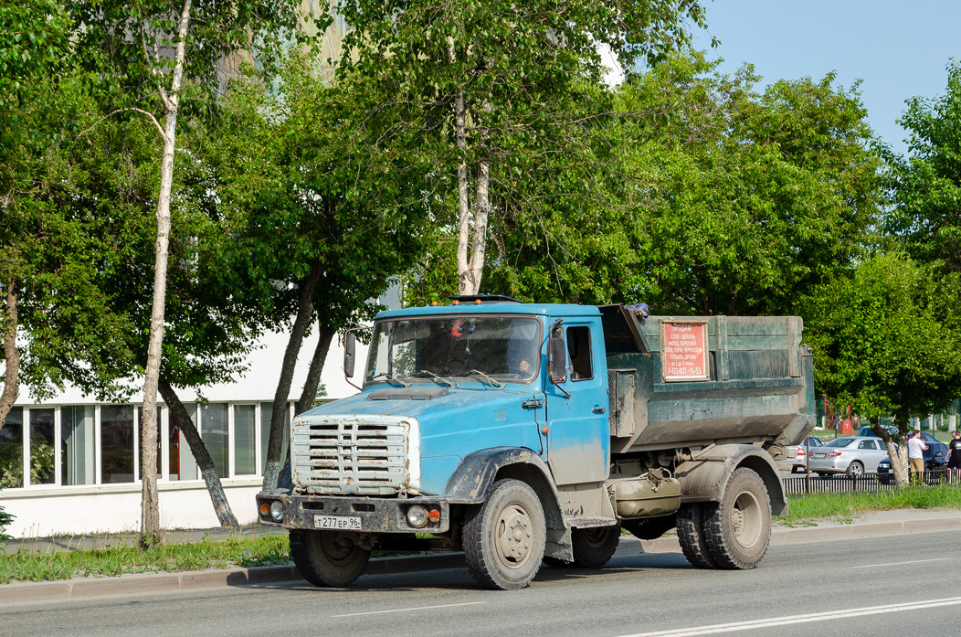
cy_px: 328
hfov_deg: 22.9
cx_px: 510
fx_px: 2371
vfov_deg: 15.3
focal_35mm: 89
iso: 200
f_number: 7.1
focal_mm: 52
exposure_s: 1/800
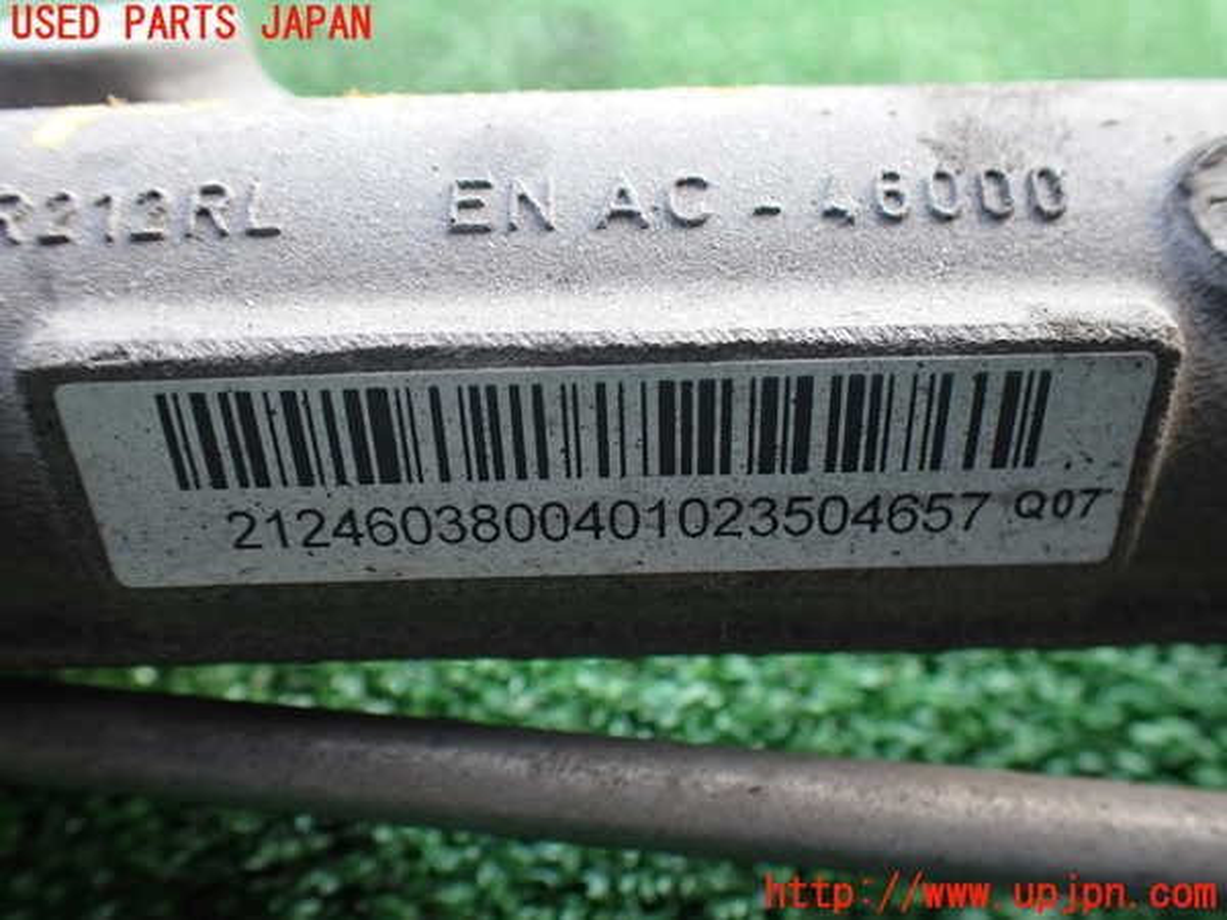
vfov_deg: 46.8
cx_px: 614
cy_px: 460
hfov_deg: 60.0
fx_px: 1063
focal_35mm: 30
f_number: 2.3
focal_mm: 5.4
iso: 250
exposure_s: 1/125
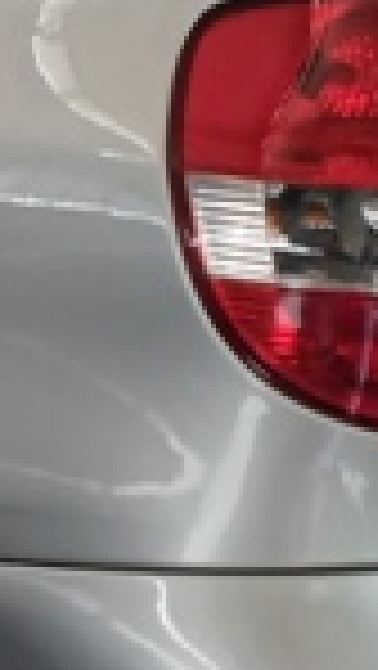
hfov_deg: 7.9
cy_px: 378
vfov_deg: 14.1
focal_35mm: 152
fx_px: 2704
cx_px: -63
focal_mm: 3.98
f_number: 1.8
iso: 64
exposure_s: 1/60
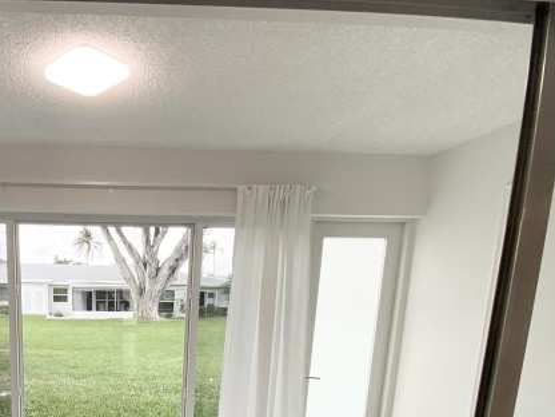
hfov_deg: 63.8
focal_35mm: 25
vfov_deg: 48.7
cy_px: 380
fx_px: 401
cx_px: 117
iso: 64
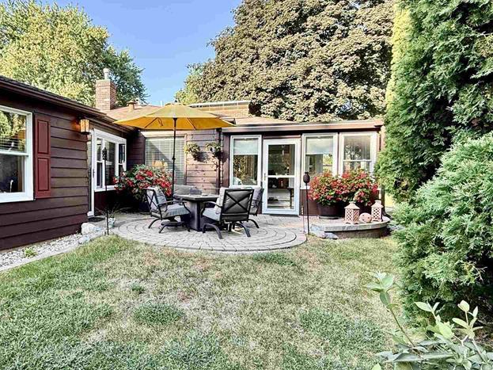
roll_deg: -0.4
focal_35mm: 23
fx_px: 328
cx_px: 152
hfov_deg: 71.0
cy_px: 189
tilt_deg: -1.7
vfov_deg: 58.9
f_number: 2.2
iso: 64
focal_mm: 2.22
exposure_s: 1/198
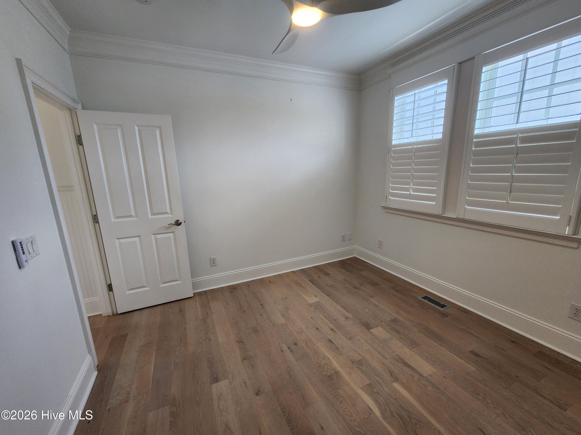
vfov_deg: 89.9
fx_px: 218
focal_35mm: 13
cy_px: 218
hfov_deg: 106.2
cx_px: 290
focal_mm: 2.2
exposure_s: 1/60
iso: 100
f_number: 2.2
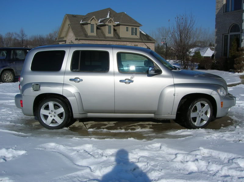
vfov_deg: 41.8
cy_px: 91
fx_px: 240
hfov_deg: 54.0
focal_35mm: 34
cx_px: 122
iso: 50
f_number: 4.9
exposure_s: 1/1534
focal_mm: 5.7
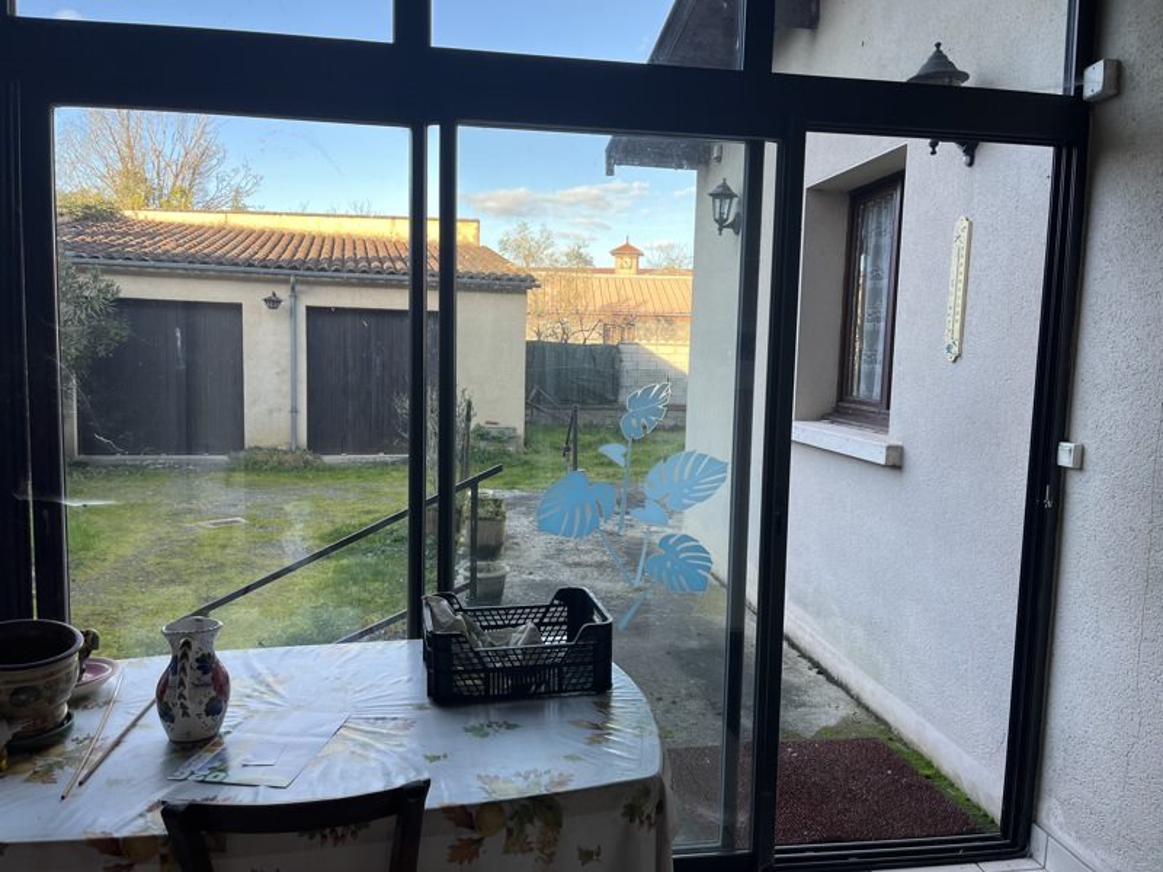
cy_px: 436
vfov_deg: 53.1
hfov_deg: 67.3
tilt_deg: -5.6
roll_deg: -1.9
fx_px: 874
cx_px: 582
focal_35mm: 26
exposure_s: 1/209
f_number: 1.6
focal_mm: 5.1
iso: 40
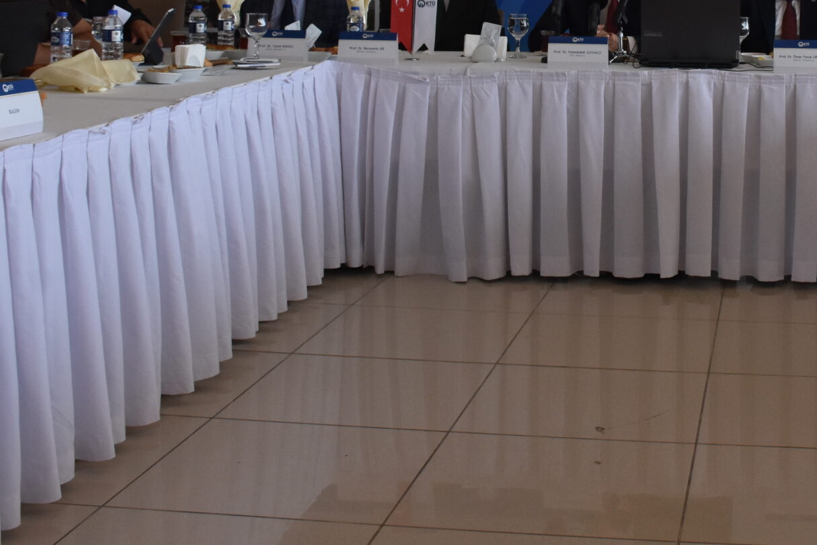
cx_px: 633
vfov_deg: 20.9
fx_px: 1430
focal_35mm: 63
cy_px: 13
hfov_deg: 31.2
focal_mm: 20
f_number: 8
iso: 800
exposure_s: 1/250
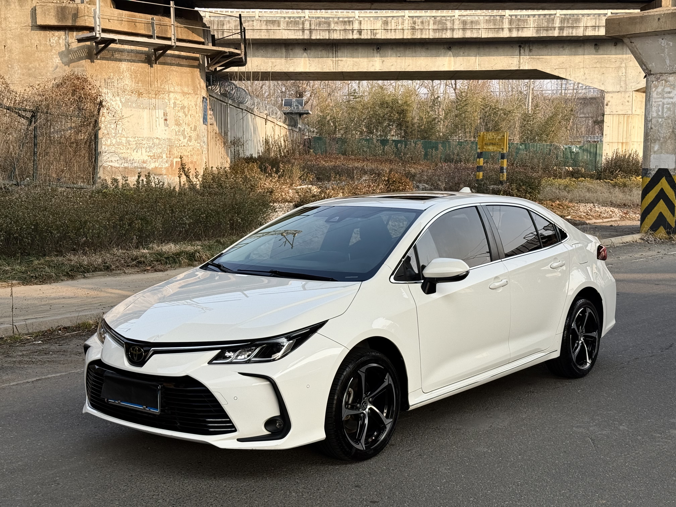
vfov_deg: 30.3
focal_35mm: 48
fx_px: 937
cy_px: 254
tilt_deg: -5.7
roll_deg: -0.3
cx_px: 338
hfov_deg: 39.7
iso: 64
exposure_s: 1/1608
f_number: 1.78
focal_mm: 6.76
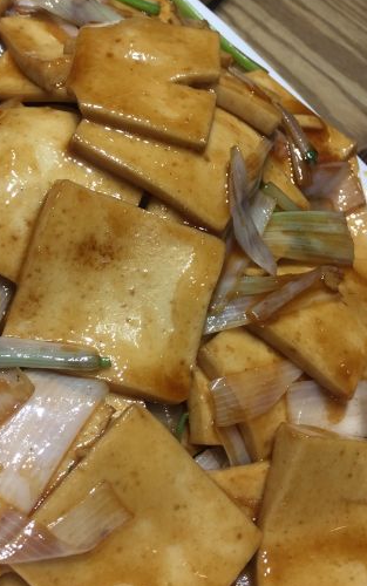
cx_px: 121
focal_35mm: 43
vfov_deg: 46.2
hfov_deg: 29.7
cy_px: 299
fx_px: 687
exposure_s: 1/100
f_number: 2.2
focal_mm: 4.15
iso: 40
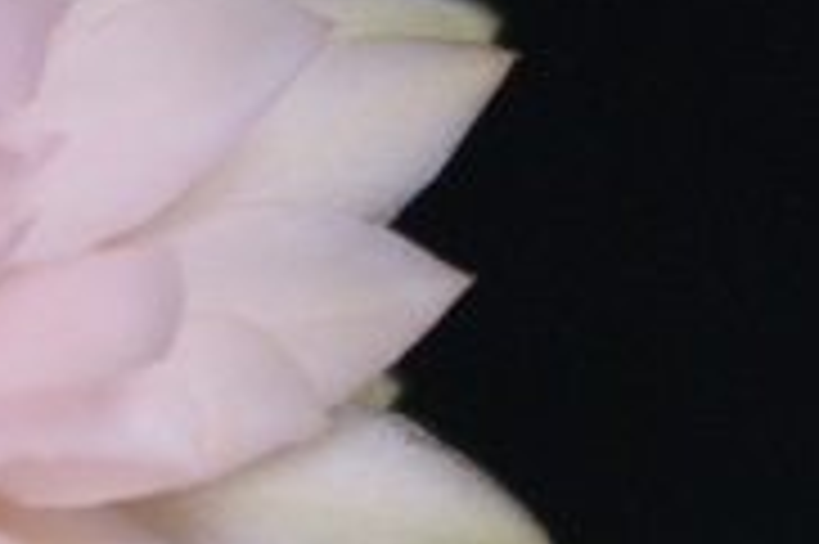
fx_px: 9183
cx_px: -270
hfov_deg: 5.1
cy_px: 218
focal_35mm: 404
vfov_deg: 3.4
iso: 400
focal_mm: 70
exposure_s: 1/25
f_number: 5.6
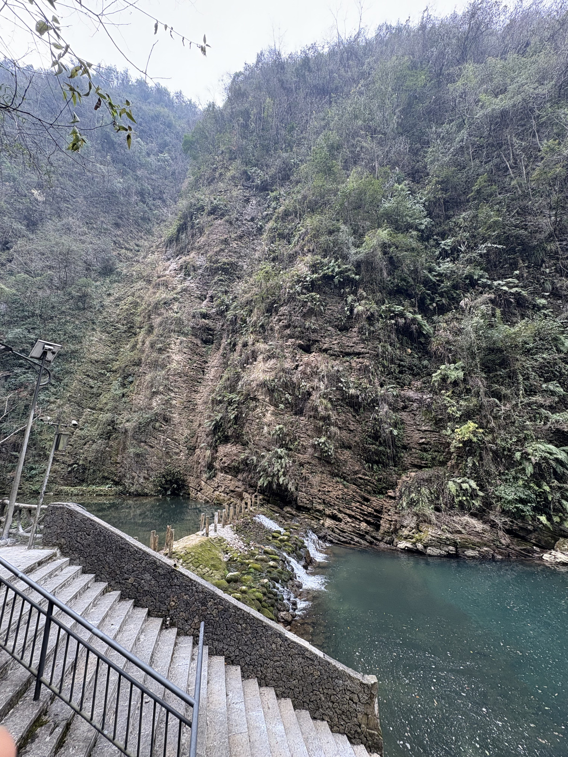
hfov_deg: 85.7
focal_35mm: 14
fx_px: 306
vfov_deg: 102.1
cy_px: 378
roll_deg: +0.4
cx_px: 284
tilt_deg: +15.1
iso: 80
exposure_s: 1/99
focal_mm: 2.22
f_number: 2.2
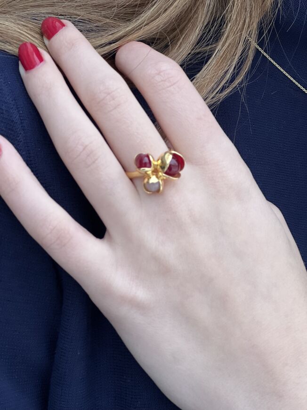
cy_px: 205
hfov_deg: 19.1
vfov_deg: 25.3
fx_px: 910
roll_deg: +1.3
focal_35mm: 77
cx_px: 154
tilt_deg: -7.3
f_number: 2.8
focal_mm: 9
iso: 200
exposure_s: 1/121
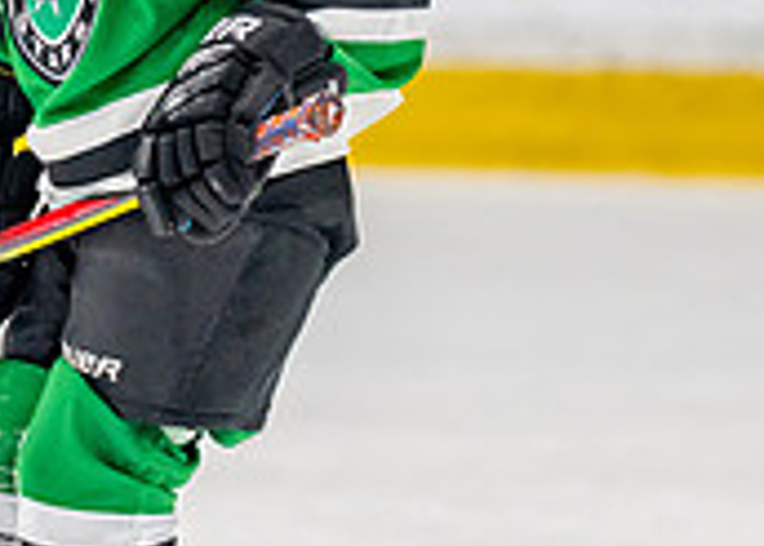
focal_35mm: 623
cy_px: 22
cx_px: 263
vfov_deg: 2.3
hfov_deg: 3.2
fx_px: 13523
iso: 1000
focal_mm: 141
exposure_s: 1/1250
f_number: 2.8
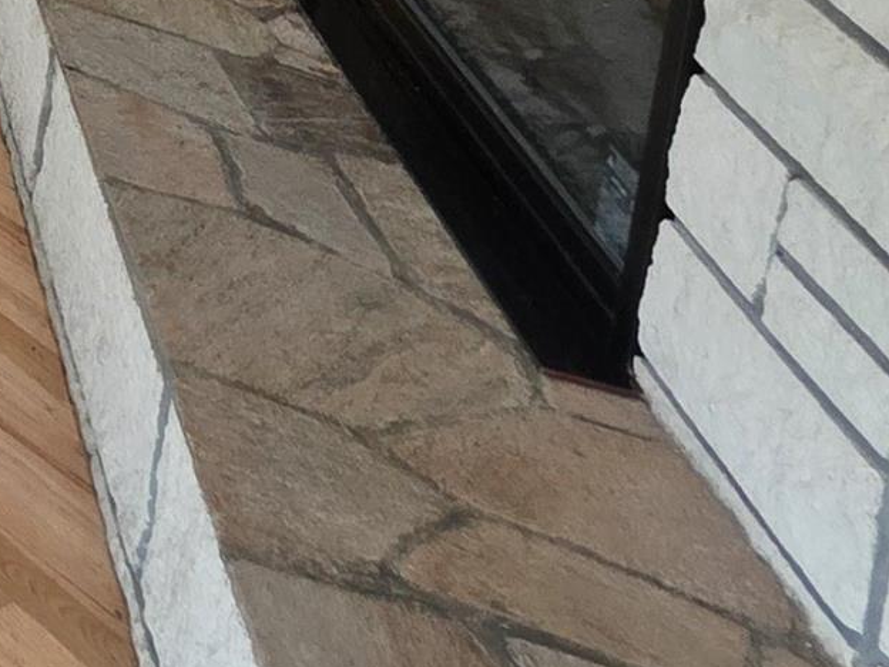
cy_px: -694
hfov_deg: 18.4
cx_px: -933
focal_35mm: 64
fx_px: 1644
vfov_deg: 16.7
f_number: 1.9
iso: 250
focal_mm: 2.2
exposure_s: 1/60
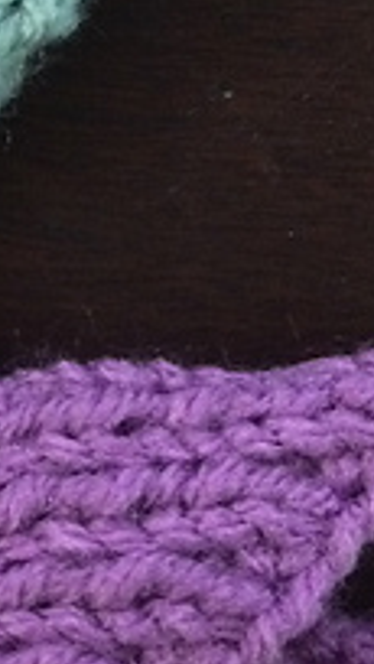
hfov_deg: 11.6
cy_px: 277
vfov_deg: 21.5
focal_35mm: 99
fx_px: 1743
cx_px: -231
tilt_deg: -84.9
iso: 250
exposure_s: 1/30
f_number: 2.2
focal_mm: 4.15
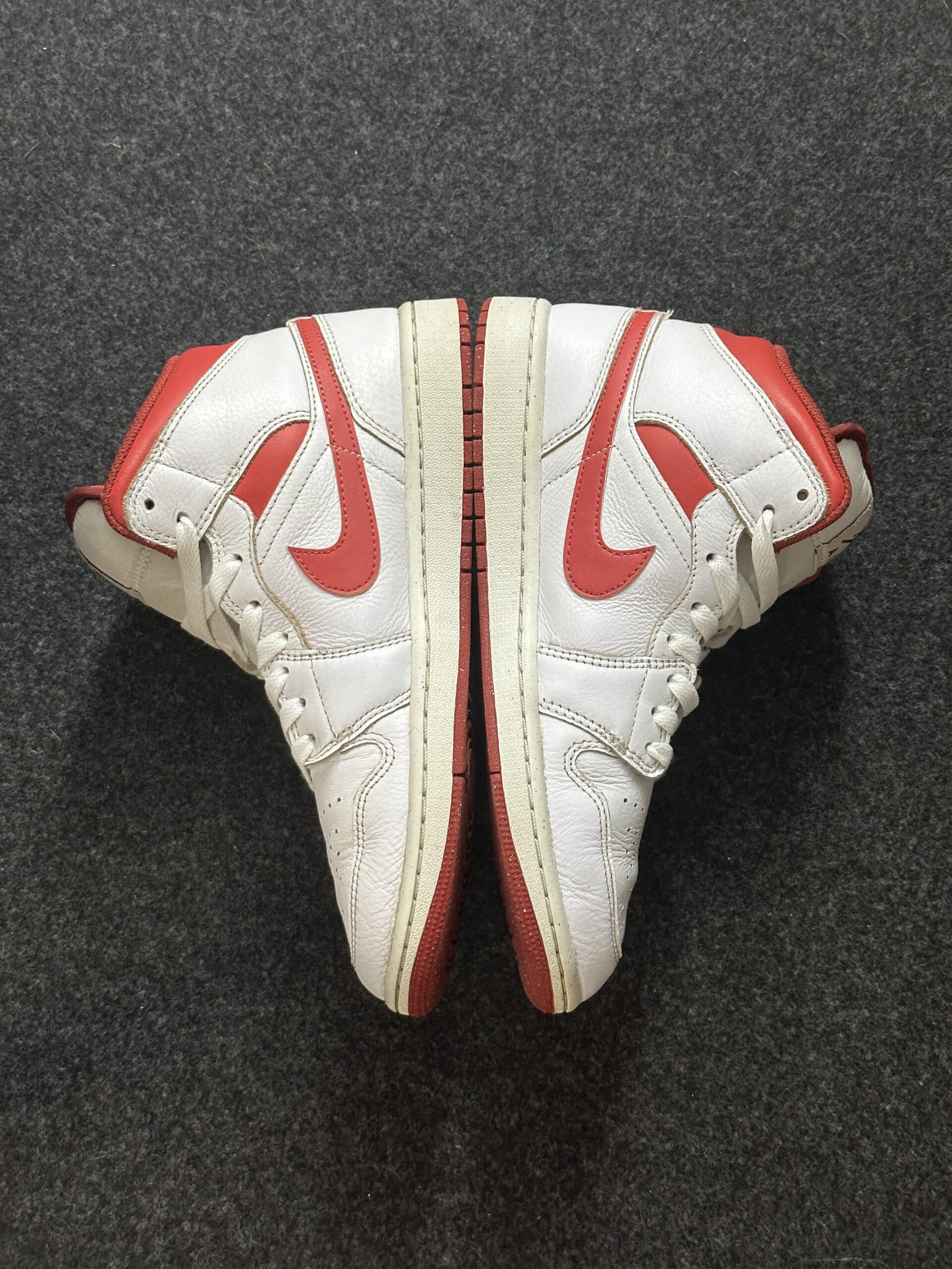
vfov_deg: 39.7
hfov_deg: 30.3
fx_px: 1760
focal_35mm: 48
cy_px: 634
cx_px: 476
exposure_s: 1/50
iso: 200
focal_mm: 6.86
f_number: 1.78
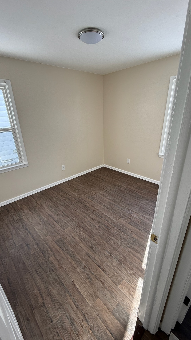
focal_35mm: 16
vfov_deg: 99.4
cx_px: 90
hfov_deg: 67.0
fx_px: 144
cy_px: 171
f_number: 2.2
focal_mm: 2.22
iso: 64
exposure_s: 1/135
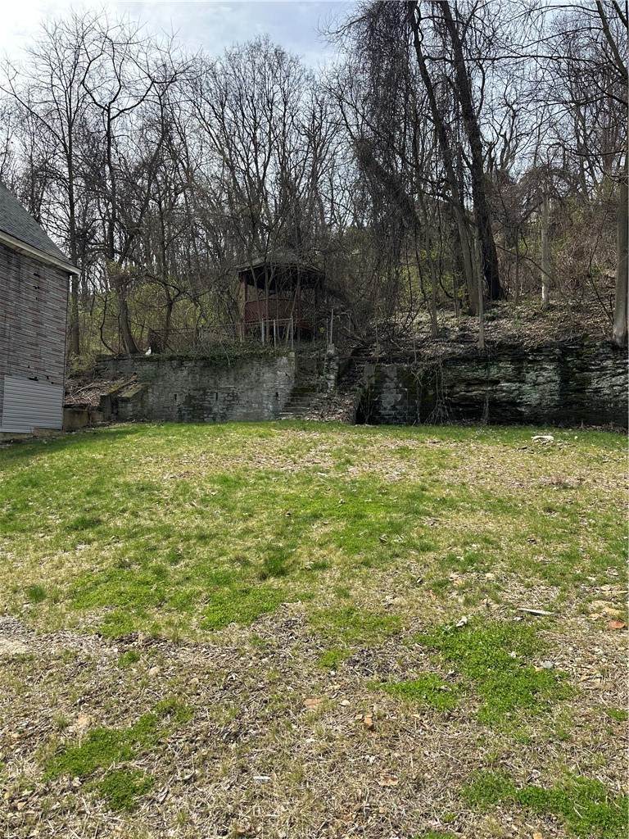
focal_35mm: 24
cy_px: 420
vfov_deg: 71.6
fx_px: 581
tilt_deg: +2.0
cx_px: 314
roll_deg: -1.2
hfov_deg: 56.8
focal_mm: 6.86
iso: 80
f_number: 1.78
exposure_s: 1/2028
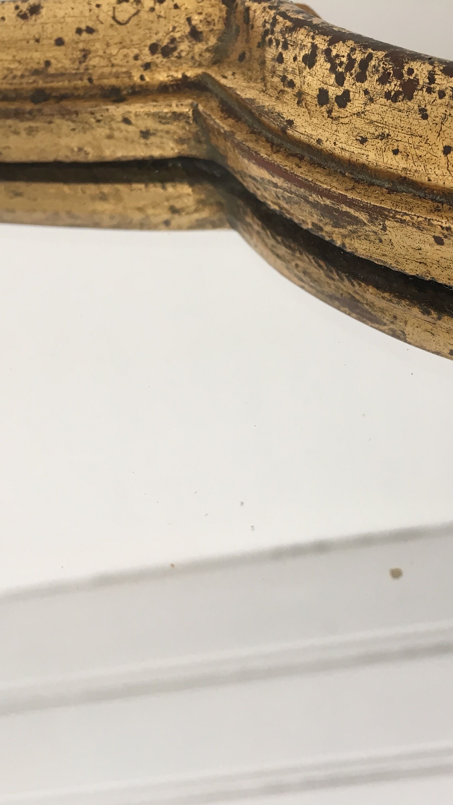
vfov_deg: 47.4
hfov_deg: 27.4
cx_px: 330
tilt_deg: -48.3
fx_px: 919
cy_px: 408
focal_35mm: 43
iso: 25
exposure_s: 1/33
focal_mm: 4.15
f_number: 2.2
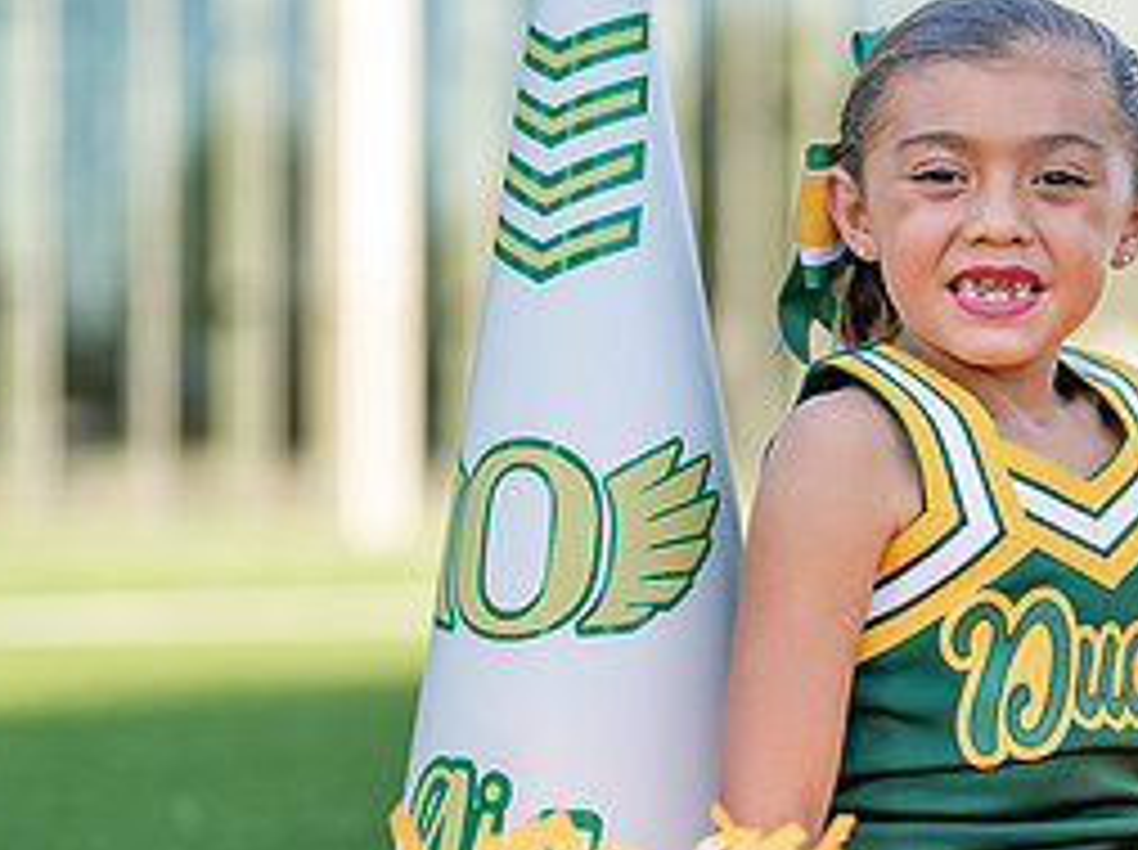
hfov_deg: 14.9
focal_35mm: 131
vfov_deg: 11.3
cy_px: 617
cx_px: 1101
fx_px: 4301
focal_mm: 50
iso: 100
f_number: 1.2
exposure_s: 1/1250
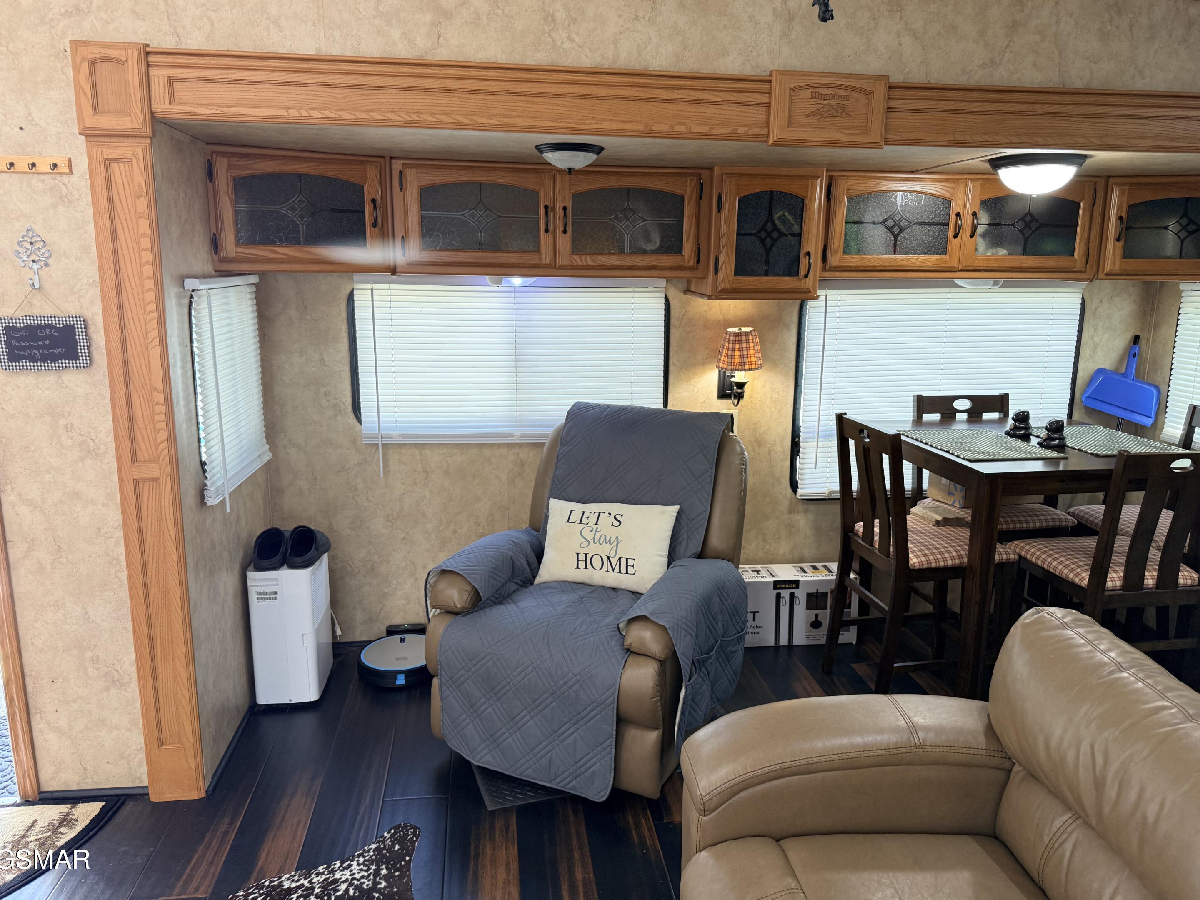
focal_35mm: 25
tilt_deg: -10.7
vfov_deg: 54.9
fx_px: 867
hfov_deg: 69.4
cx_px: 618
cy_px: 434
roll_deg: -0.2
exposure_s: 1/60
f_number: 1.78
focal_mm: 6.76
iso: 160
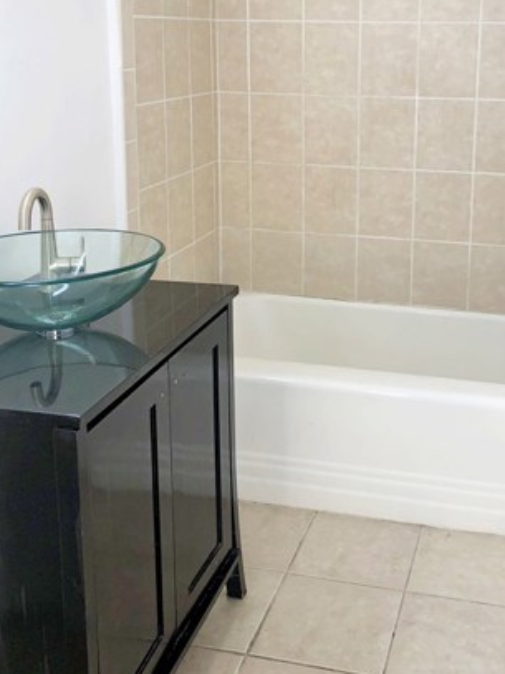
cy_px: 204
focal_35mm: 44
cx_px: 349
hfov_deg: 32.5
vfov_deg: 42.2
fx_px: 856
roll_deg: -1.0
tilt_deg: -10.5
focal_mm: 4
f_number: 1.8
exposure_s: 1/120
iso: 50
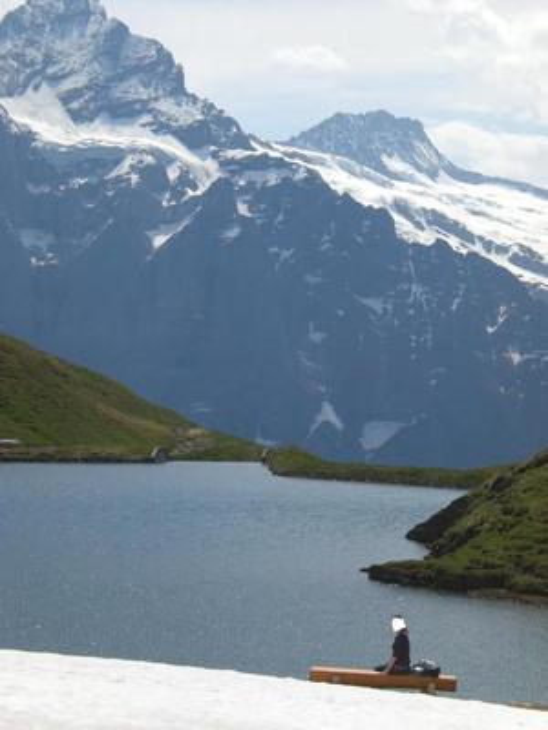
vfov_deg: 19.6
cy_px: 365
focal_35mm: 100
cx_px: 274
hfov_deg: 14.8
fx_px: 2111
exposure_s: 1/320
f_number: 7.7
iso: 50
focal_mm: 16.51
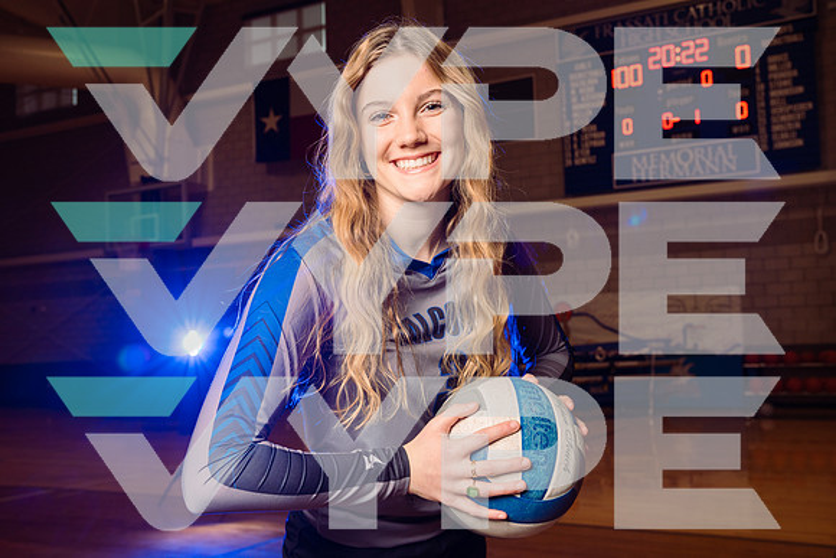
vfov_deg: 33.4
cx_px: 418
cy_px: 279
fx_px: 929
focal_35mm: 40
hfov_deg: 48.4
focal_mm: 40
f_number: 8
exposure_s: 1/200
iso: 250
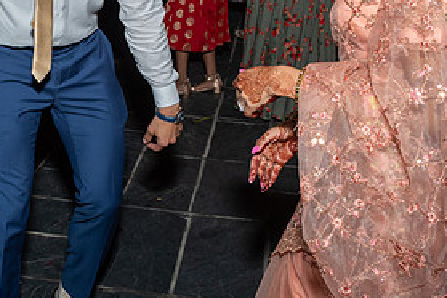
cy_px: 2
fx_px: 720
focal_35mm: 58
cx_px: 38
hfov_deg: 32.6
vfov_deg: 22.5
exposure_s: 1/250
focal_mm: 17
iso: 500
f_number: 5.6
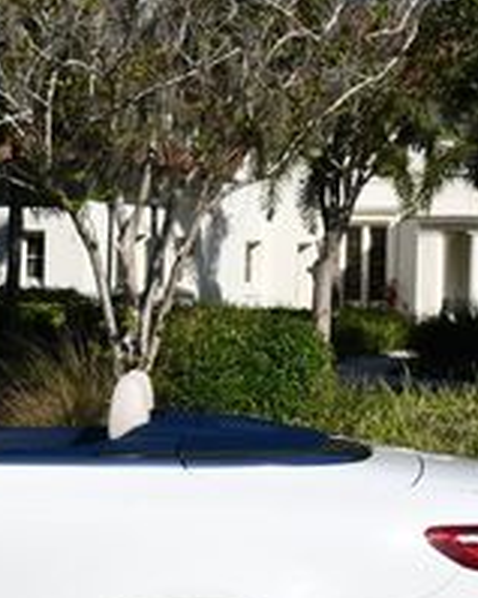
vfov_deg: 14.5
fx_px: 2354
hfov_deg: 11.1
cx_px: -237
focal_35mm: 133
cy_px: 373
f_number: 9
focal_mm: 22
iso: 100
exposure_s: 1/320
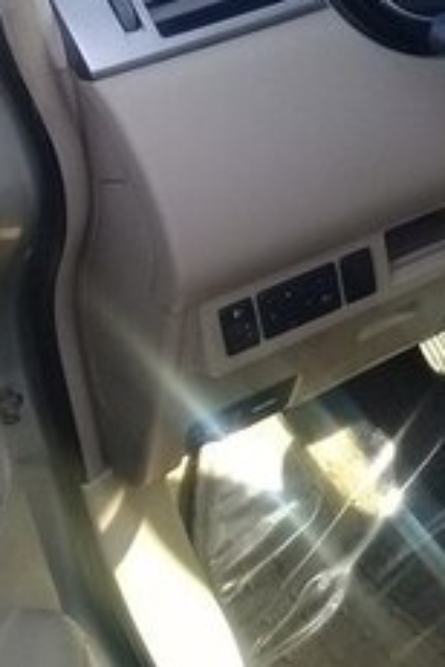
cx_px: 789
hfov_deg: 13.4
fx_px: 1706
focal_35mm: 92
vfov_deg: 21.9
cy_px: 146
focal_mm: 3.3
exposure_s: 1/150
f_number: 2.2
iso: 50
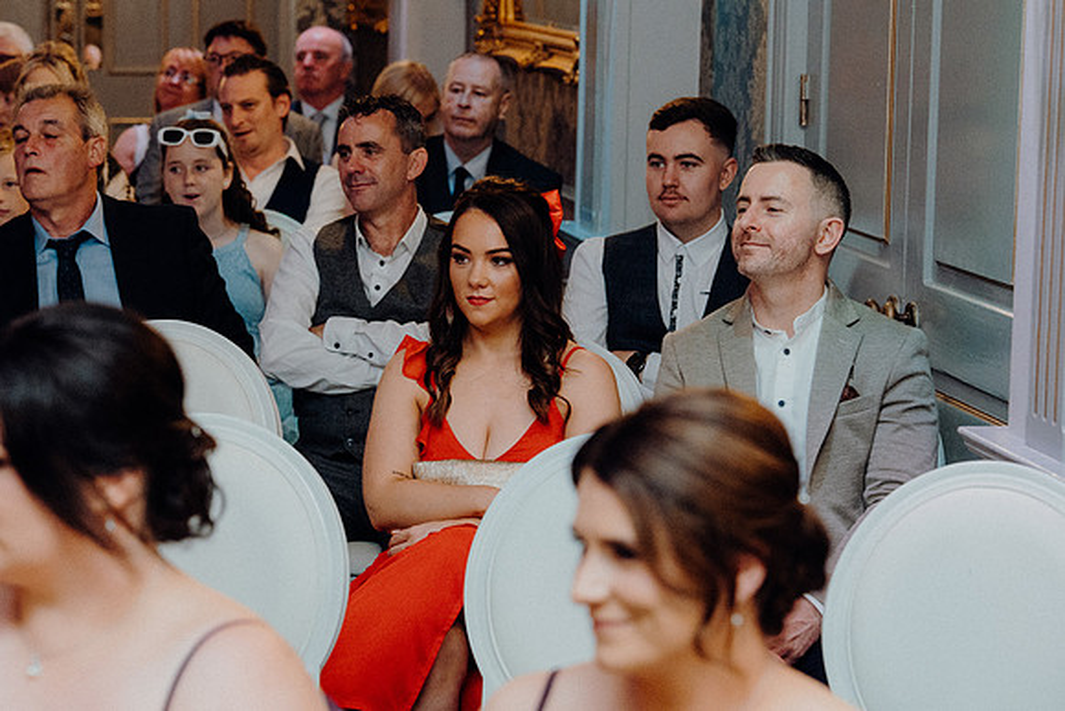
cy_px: 356
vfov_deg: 13.0
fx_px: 3107
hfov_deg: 19.5
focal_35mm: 105
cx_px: 532
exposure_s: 1/160
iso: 2500
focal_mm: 70
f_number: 3.5
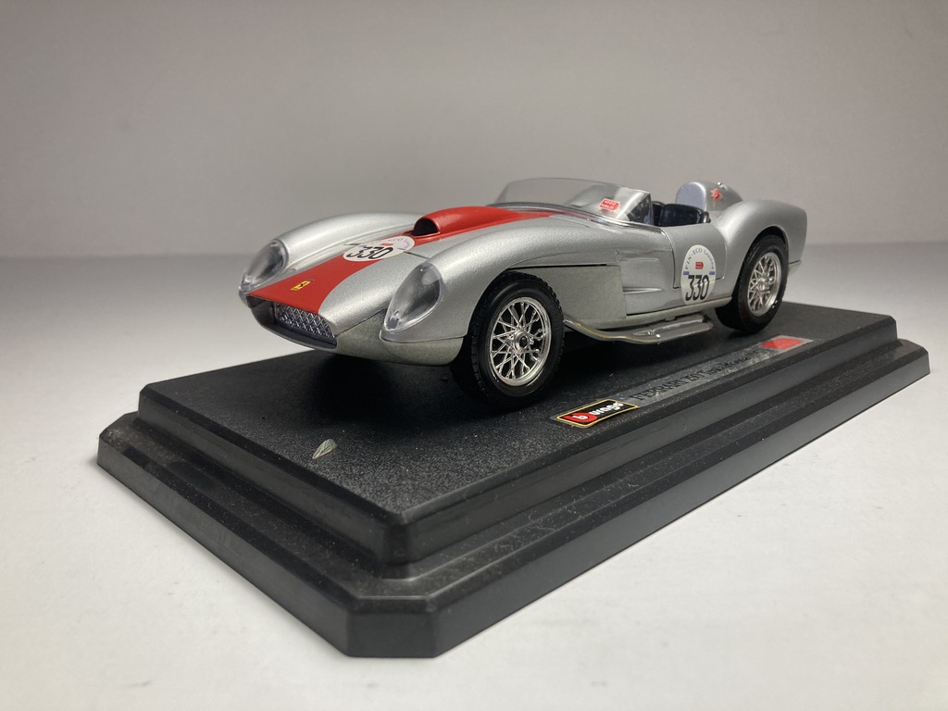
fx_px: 767
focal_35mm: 28
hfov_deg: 63.4
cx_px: 474
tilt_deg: -12.6
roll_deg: +0.5
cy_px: 356
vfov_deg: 49.7
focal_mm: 3.99
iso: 80
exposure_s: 1/121
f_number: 1.8
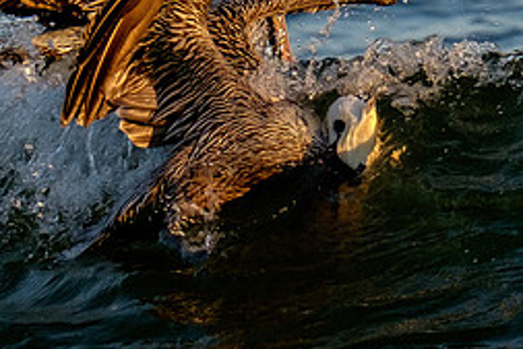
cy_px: 239
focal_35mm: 1170
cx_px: 398
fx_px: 17007
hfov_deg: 1.8
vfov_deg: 1.2
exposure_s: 1/1000
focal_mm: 200
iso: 400
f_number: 5.6
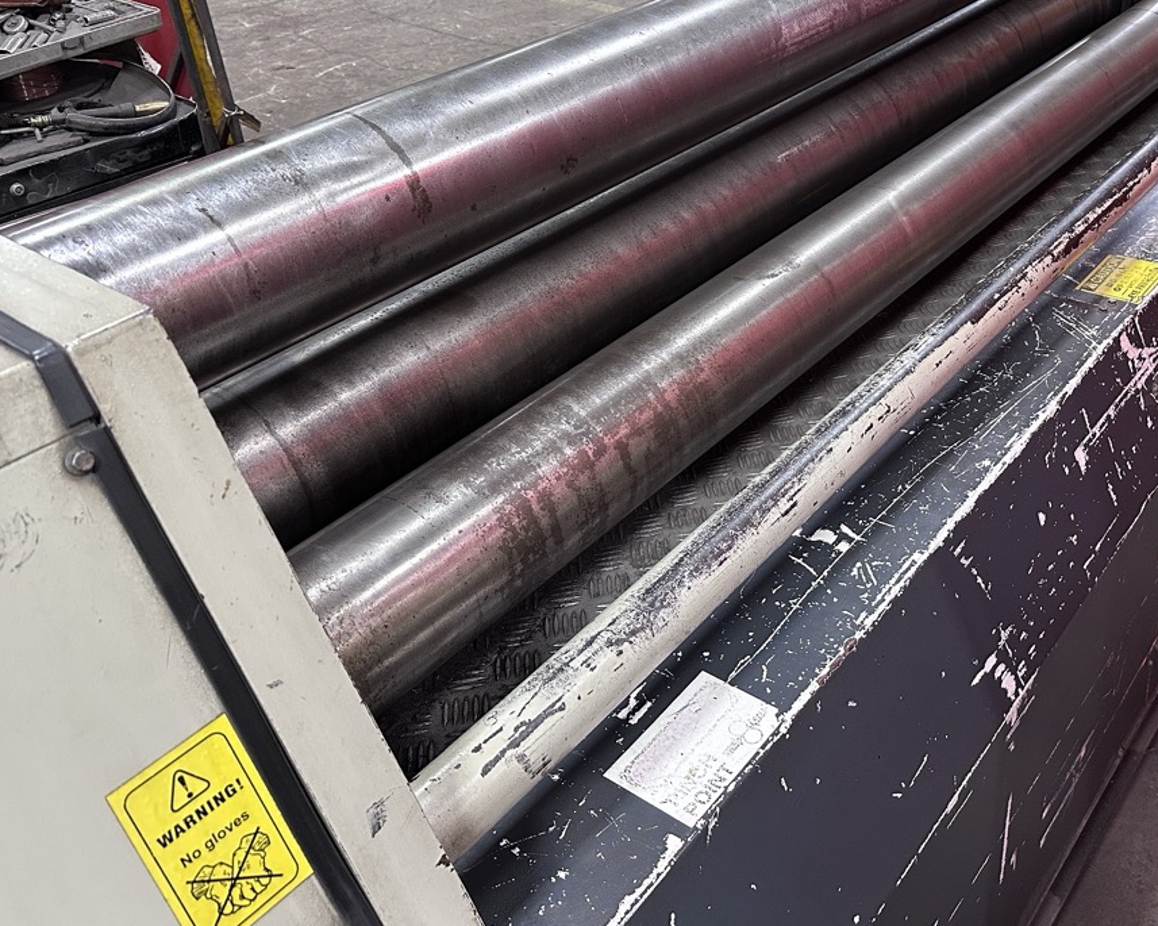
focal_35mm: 35
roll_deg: +0.7
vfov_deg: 41.6
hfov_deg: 50.5
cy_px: 299
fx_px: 1199
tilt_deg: -28.1
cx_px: 784
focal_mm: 6.86
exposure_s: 1/60
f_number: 1.78
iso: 320
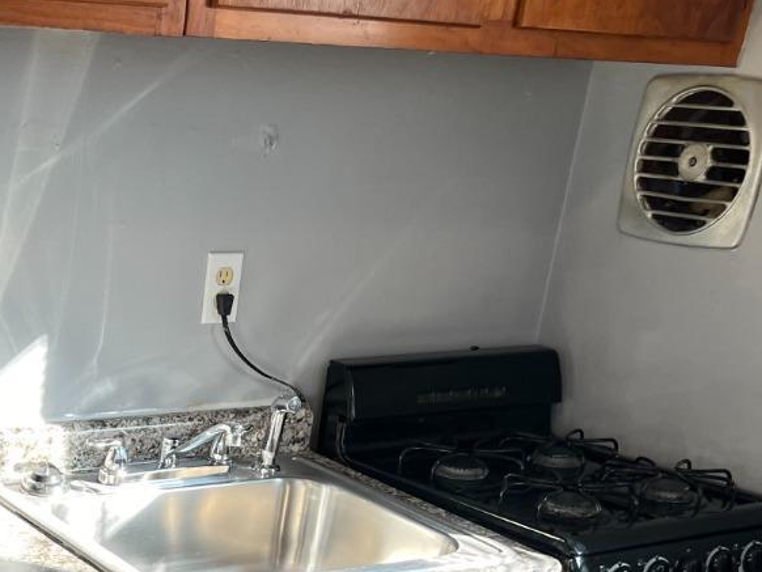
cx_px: 16
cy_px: 723
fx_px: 1475
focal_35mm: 67
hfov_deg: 27.4
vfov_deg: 20.3
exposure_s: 1/120
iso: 50
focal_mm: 5.7
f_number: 1.5
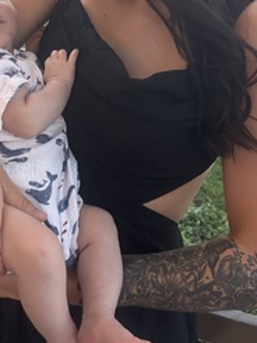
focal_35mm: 53
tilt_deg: -17.8
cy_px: 76
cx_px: 54
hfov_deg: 27.0
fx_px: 524
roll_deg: -1.6
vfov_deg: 35.2
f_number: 1.6
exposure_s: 1/60
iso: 500
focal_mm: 5.96
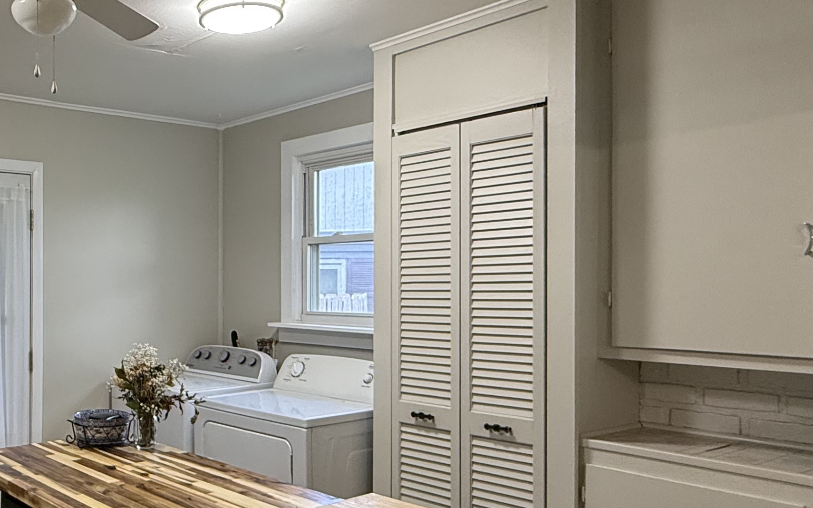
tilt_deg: +0.4
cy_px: 289
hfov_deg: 50.7
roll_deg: +0.0
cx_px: 125
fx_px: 775
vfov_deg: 36.2
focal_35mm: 35
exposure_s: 1/120
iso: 250
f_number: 2.2
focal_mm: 2.22
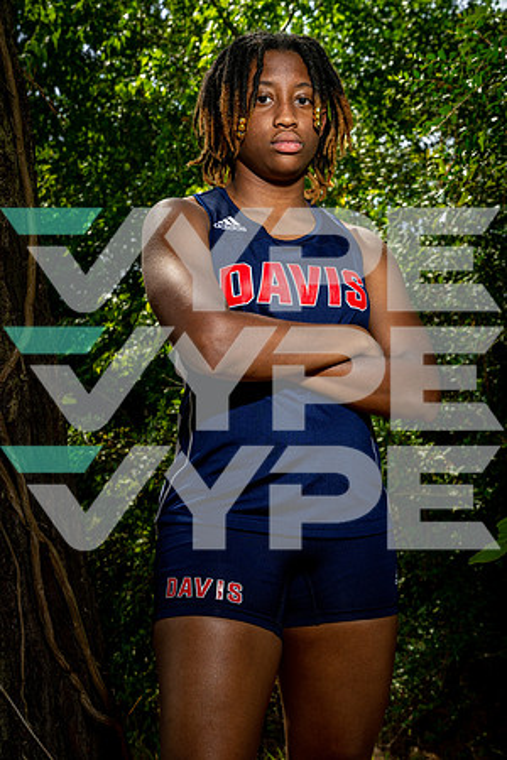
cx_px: 254
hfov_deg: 24.2
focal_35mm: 56
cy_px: 380
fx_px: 1183
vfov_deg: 35.6
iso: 100
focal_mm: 56
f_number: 10
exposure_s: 1/125
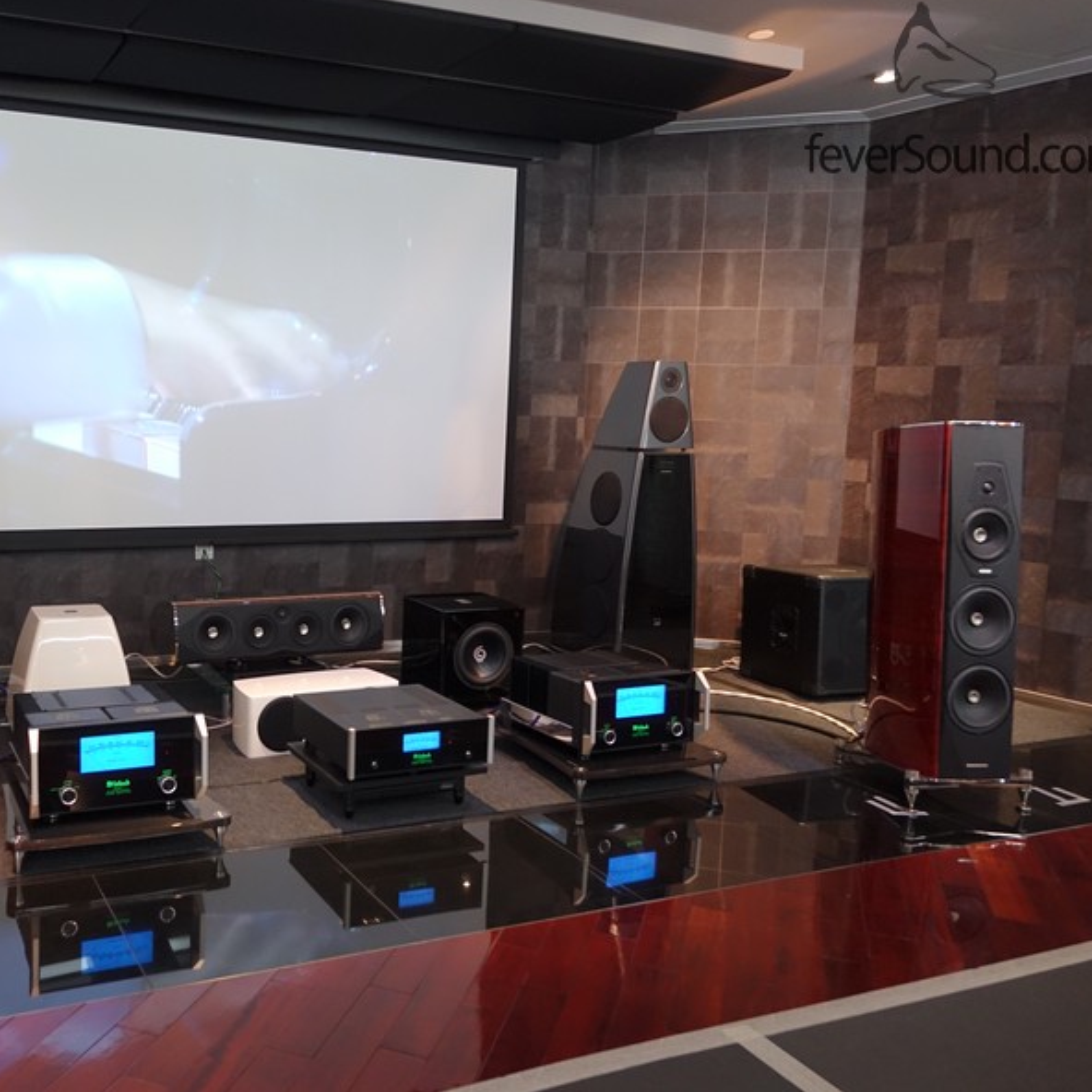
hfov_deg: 51.0
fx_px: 1106
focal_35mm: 31
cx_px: 314
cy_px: 540
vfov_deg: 52.5
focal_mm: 8.8
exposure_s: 1/30
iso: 800
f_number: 2.8
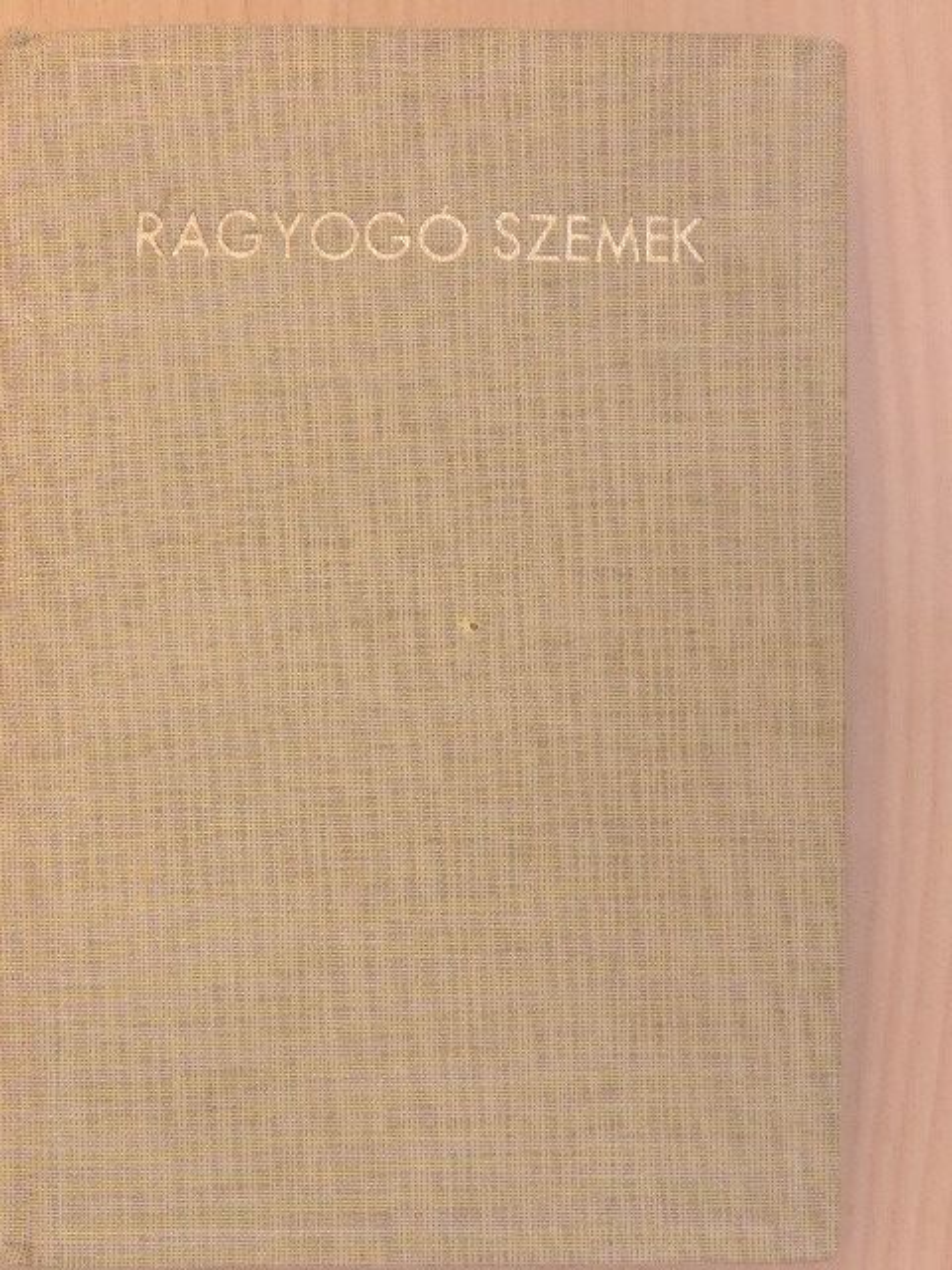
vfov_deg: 26.0
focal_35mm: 75
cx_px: 476
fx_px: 2750
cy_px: 635
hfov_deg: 19.6
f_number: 4.9
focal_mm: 13.3
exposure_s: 1/13
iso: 800
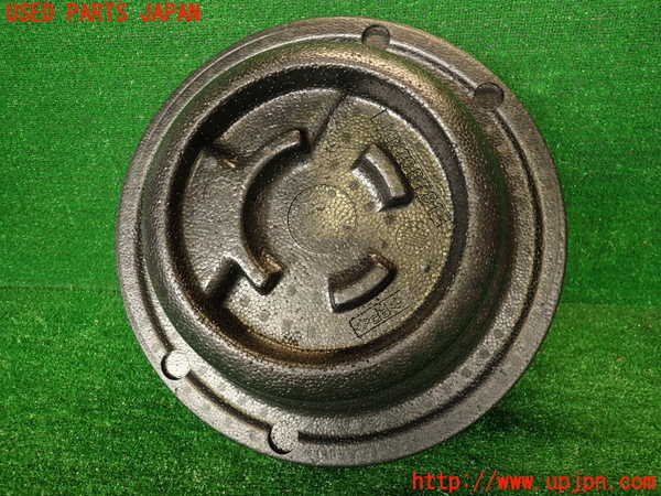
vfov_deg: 54.9
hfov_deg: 69.4
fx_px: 477
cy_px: 248
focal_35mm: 25
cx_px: 330
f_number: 2
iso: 200
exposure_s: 1/60
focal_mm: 4.5
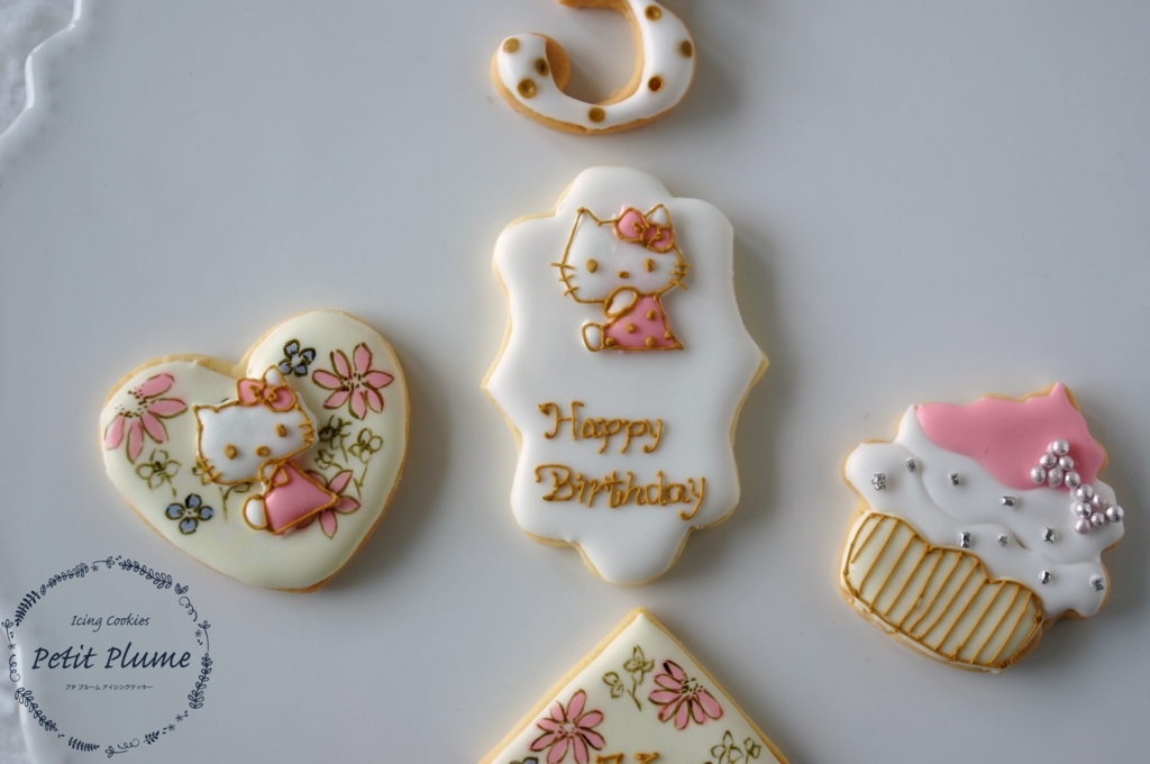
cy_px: 382
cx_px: 575
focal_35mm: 70
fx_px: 2249
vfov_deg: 19.3
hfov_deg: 28.7
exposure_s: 1/160
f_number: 4
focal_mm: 47
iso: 100
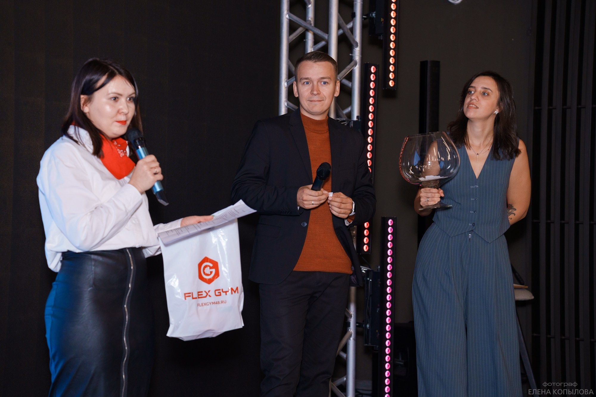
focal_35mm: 75
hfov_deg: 27.0
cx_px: 298
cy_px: 198
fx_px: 1241
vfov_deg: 18.2
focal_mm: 75
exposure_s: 1/250
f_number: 4
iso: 800
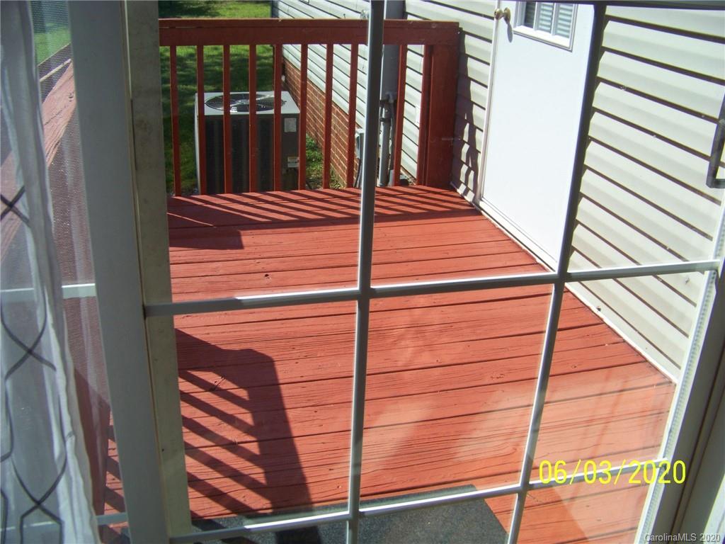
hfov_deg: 51.4
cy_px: 272
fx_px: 754
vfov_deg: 39.7
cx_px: 362
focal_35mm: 36
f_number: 2.8
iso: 69
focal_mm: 5.85
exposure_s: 1/1000
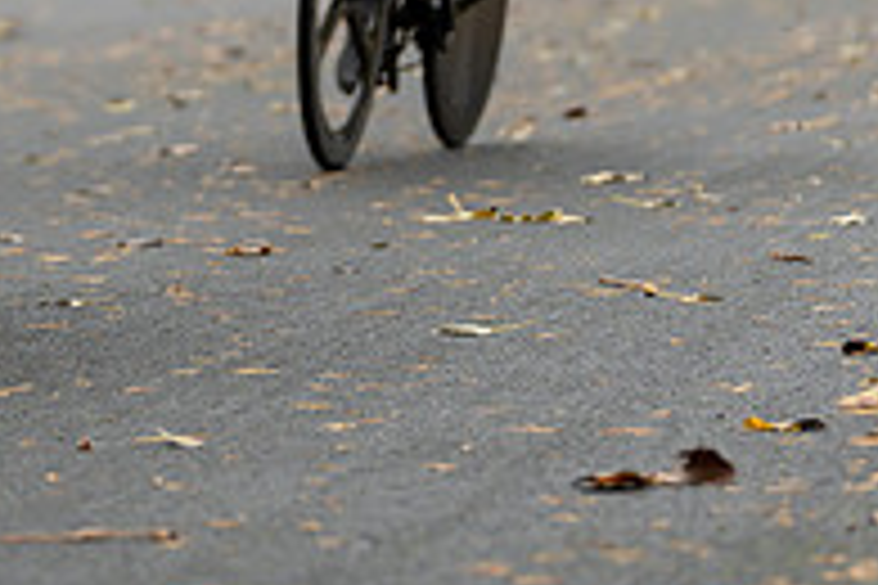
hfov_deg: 6.4
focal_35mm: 318
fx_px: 7755
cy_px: -254
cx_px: -185
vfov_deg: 4.3
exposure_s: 1/1250
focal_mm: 107
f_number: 2.8
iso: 640
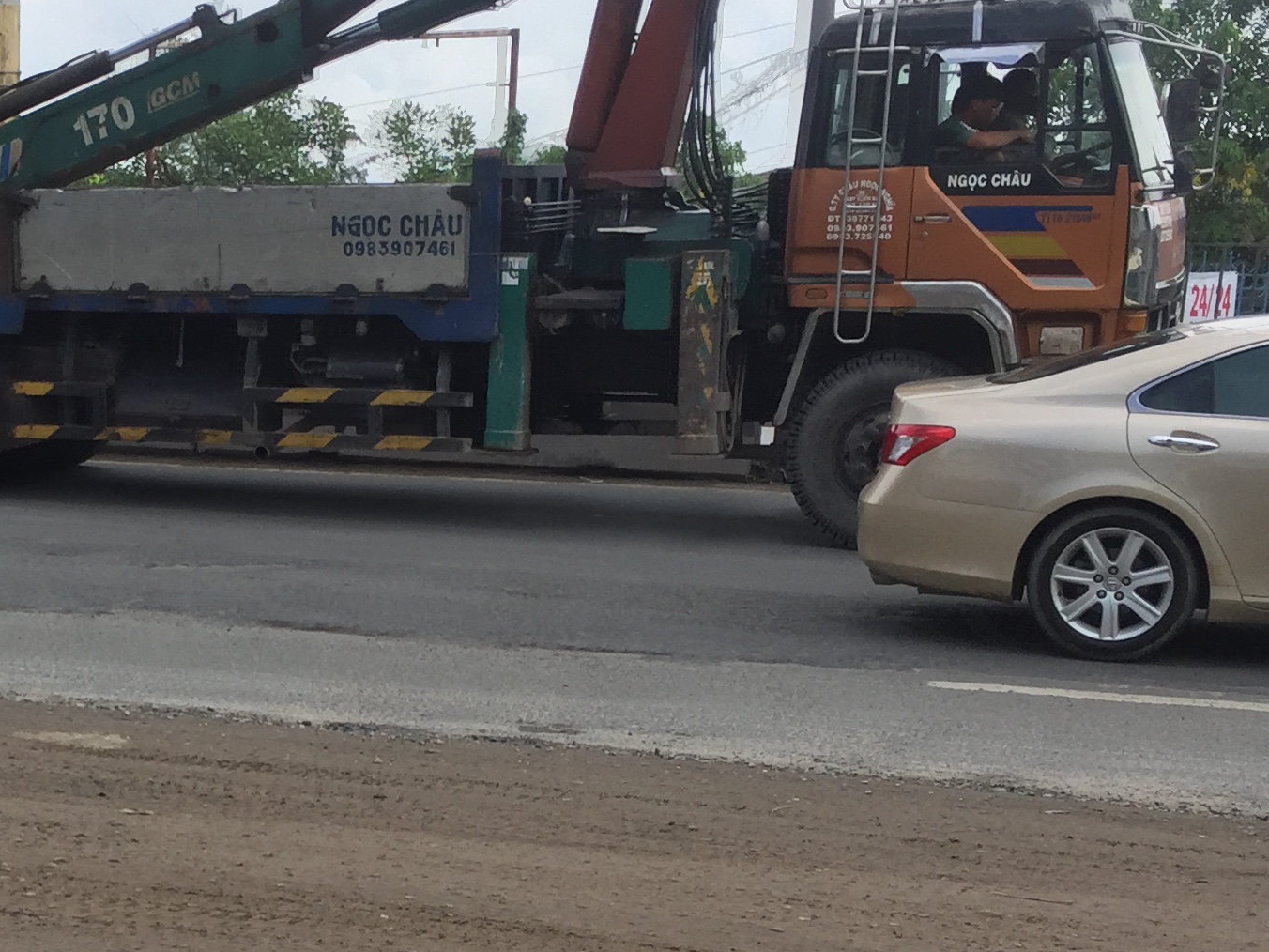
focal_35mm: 70
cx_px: 72
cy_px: 876
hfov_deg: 26.6
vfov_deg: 20.5
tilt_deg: -11.0
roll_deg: -1.2
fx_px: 2566
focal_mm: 4.15
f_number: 2.2
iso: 32
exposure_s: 1/1412
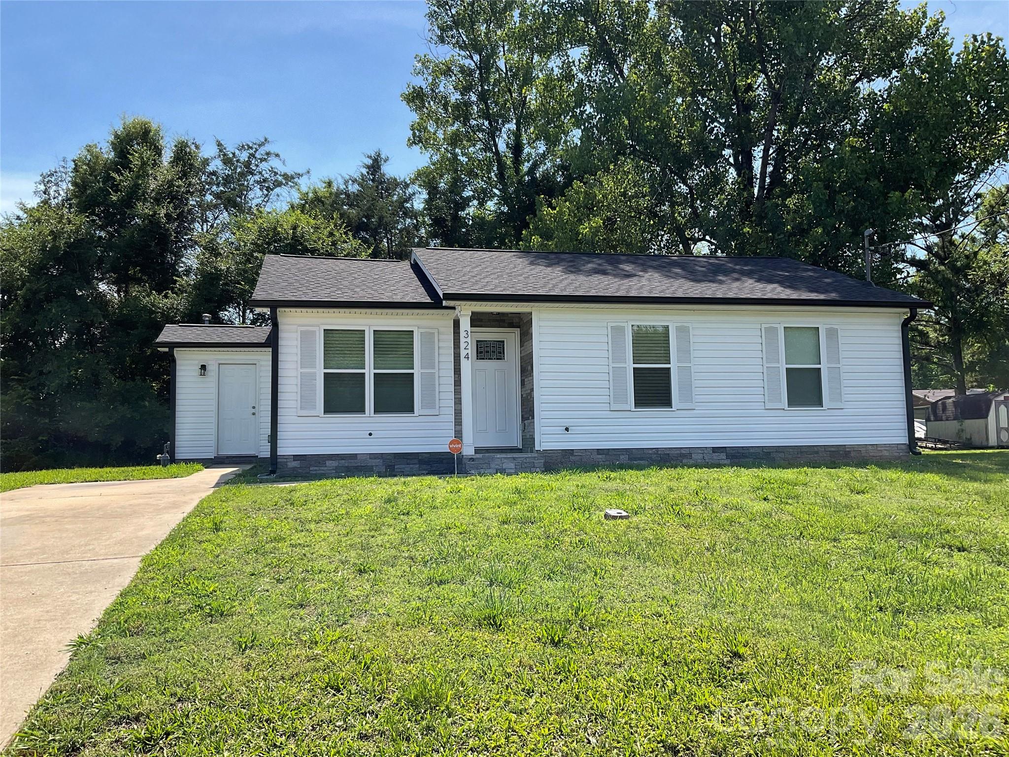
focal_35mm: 29
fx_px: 845
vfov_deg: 48.2
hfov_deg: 61.7
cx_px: 504
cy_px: 378
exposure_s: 1/1195
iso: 16
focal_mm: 3
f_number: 1.8
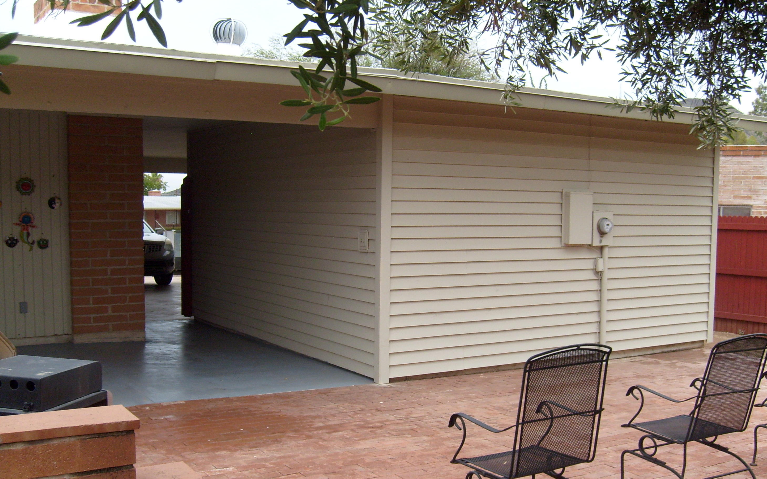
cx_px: 385
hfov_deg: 51.5
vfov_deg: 33.5
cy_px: 287
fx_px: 794
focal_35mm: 38
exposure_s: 1/180
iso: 80
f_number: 7.1
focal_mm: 5.8
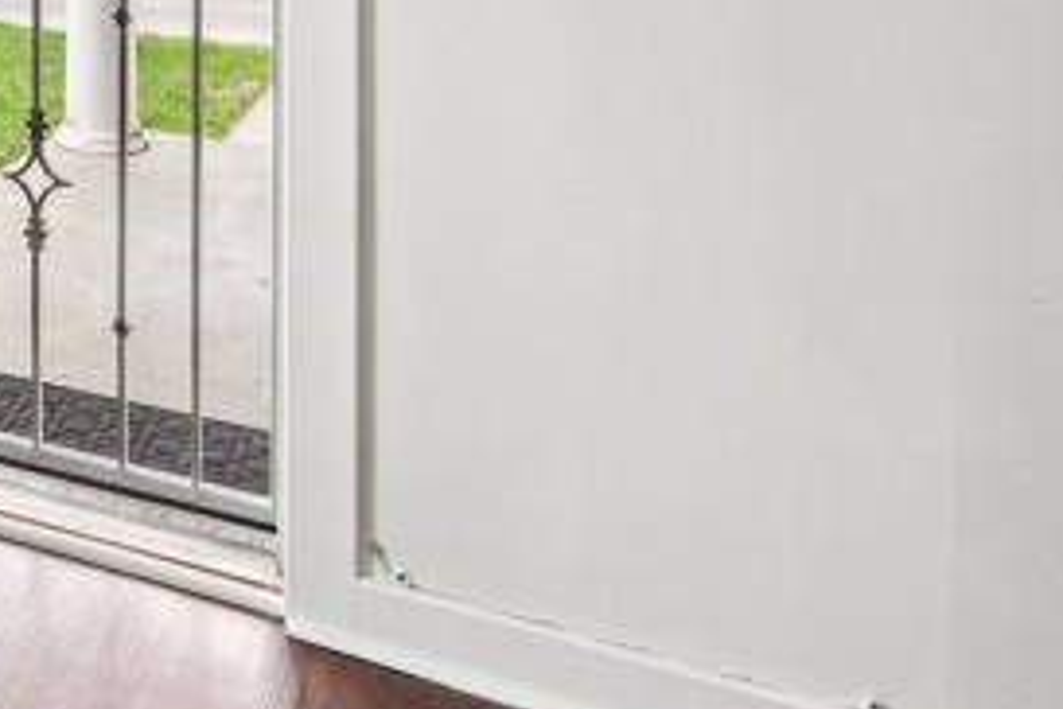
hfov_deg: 35.7
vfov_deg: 26.4
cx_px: -187
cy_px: -187
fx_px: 1299
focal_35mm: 44
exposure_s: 1/30
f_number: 8
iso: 250
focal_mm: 16
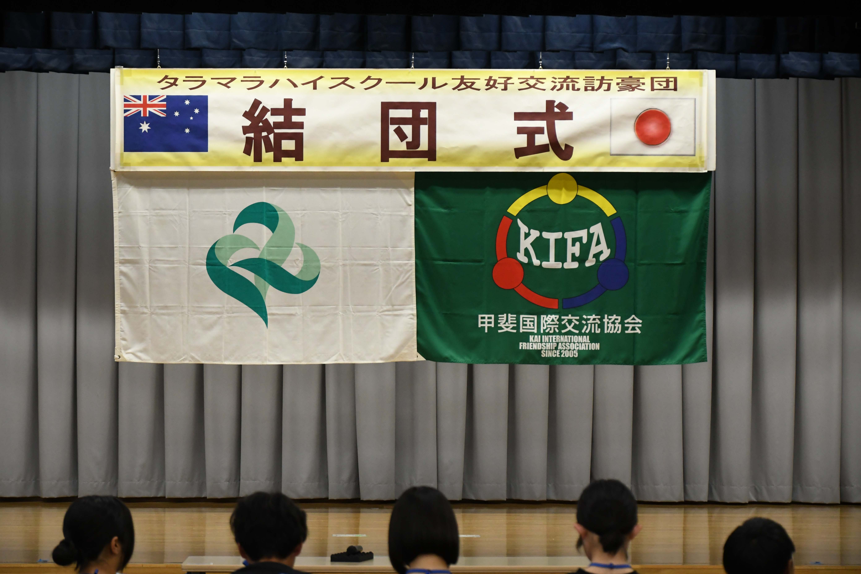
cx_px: 430
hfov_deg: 17.1
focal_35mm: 120
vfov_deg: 11.4
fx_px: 2870
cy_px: 287
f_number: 5.6
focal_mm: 80
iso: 2500
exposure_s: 1/200
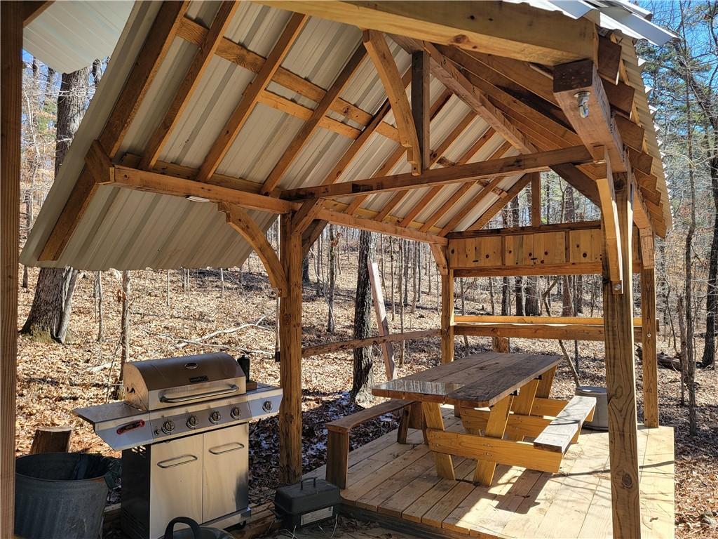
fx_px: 498
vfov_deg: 56.8
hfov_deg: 71.6
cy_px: 270
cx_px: 359
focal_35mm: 24
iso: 16
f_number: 1.8
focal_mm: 6.7
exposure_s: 1/199
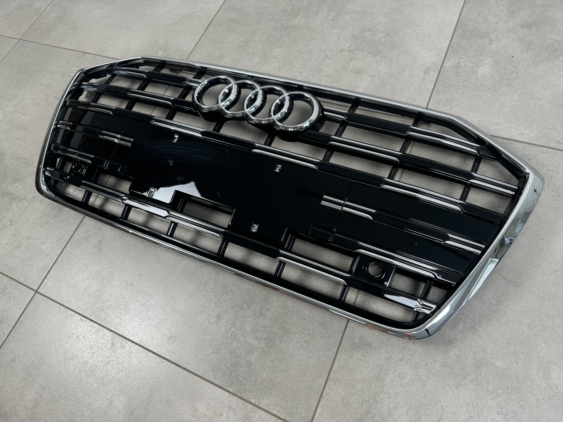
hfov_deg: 71.6
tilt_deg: -61.5
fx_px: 390
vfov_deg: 56.8
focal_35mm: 24
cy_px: 211
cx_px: 282
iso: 125
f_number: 1.78
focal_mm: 6.76
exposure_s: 1/100
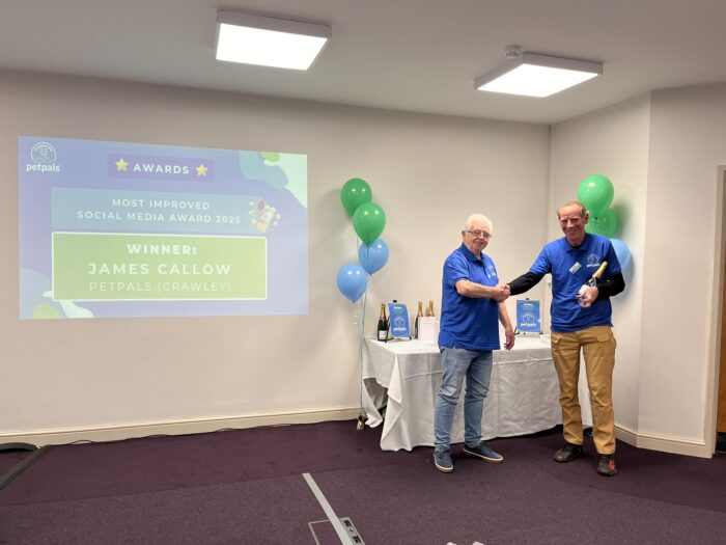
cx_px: 363
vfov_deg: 53.1
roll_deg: -0.7
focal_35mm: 26
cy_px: 272
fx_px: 545
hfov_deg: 67.3
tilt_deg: -2.5
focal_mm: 5.1
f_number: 1.6
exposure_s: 1/100
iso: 100
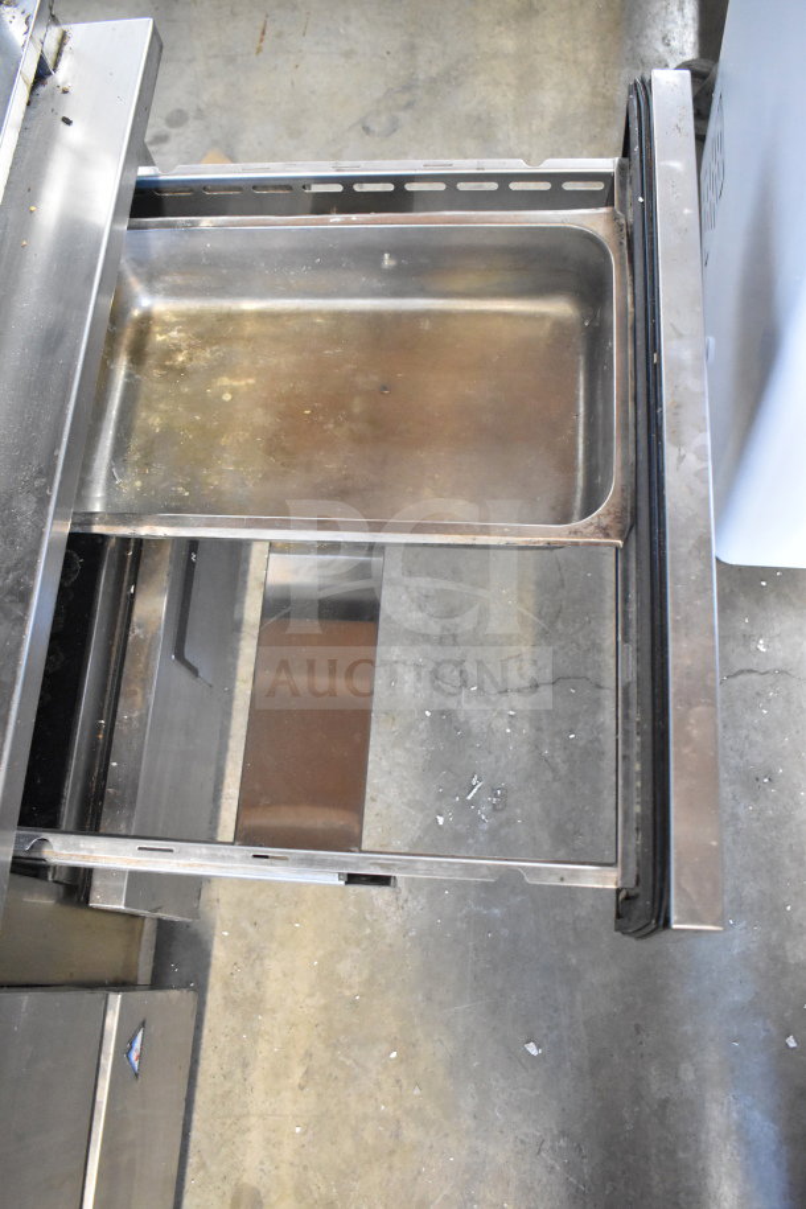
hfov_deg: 43.6
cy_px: 604
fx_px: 1007
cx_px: 403
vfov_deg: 61.9
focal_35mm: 30
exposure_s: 1/30
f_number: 3.8
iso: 5600
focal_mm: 20
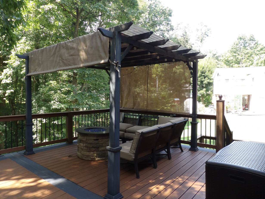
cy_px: 98
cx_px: 127
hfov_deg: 69.4
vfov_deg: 54.9
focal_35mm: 25
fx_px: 191
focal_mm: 4.3
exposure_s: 1/67
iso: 100
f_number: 3.2
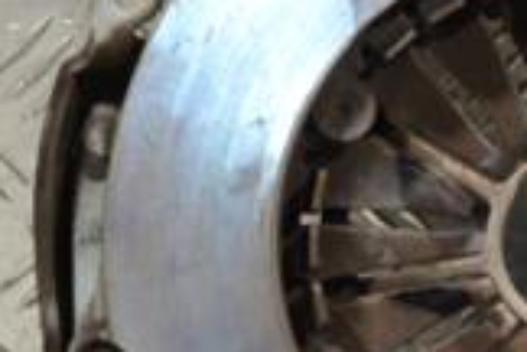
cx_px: 553
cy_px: 199
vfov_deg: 5.4
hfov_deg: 8.0
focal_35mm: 256
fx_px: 3747
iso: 360
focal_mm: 46
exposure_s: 1/30
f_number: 5.3
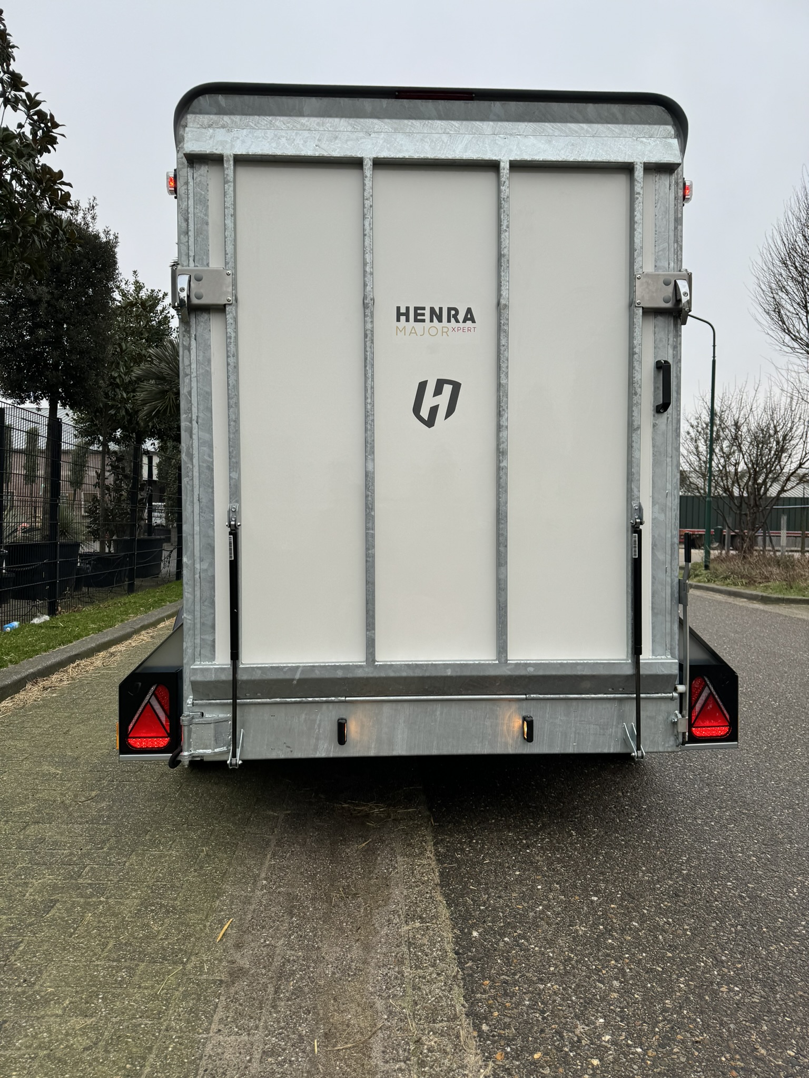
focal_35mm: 24
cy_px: 539
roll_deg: -1.1
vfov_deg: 71.6
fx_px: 748
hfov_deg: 56.8
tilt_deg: -1.0
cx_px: 404
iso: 64
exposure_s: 1/191
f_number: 1.78
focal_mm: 6.86
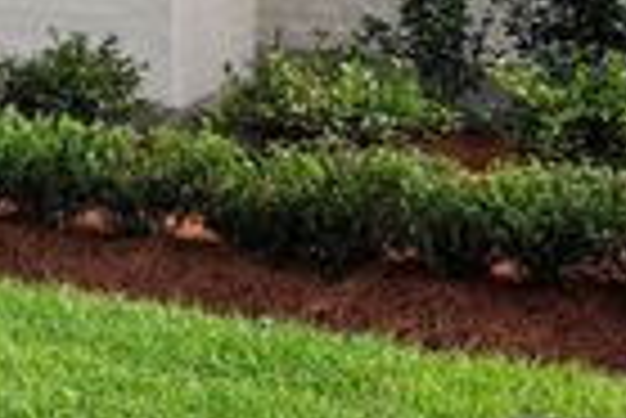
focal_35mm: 108
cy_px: -299
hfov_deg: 16.6
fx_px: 1880
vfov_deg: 11.9
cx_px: -401
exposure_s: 1/640
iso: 320
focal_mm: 30
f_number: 10
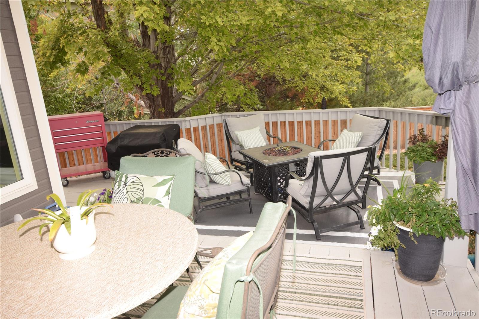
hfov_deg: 61.9
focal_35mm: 30
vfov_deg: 43.6
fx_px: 399
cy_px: 160
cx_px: 240
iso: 720
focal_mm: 20
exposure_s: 1/60
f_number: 8
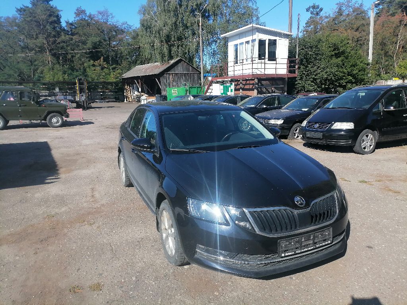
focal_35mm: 26
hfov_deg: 67.3
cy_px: 152
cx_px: 204
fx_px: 306
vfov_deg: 53.1
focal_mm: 4.25
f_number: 1.8
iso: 50
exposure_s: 1/1225
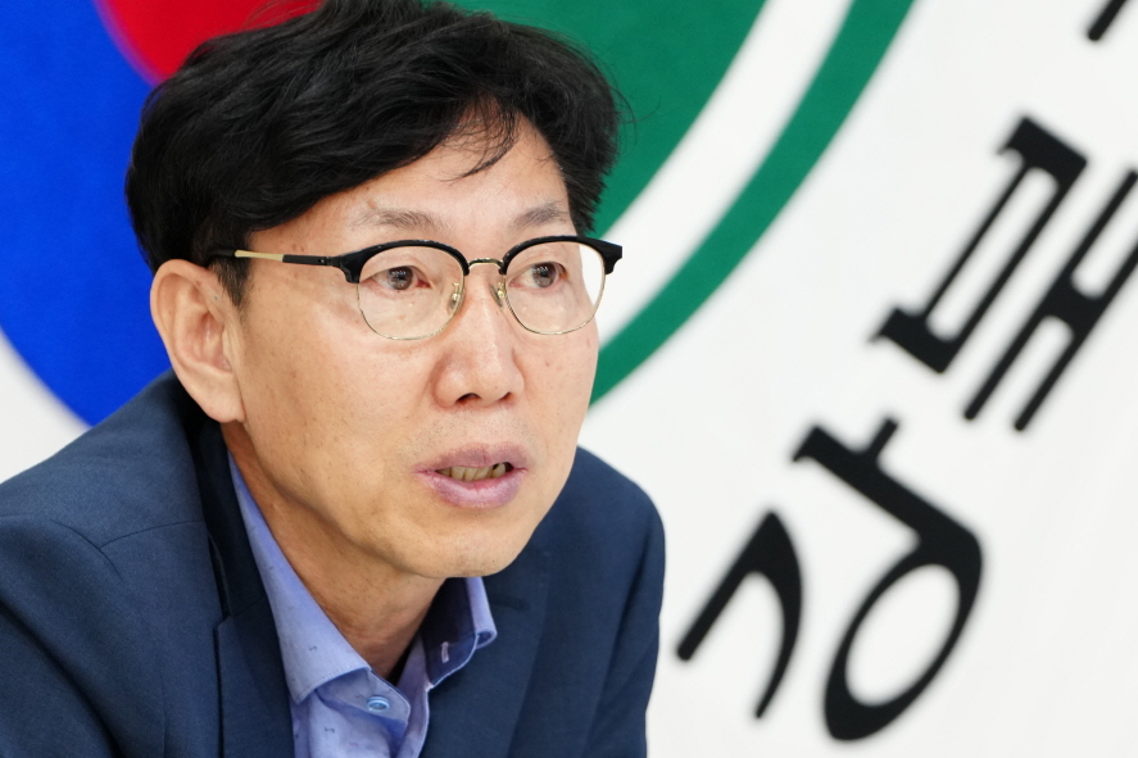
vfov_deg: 4.0
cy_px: 690
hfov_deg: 6.1
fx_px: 10713
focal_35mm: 339
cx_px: 726
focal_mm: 167
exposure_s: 1/125
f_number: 2.8
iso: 1250
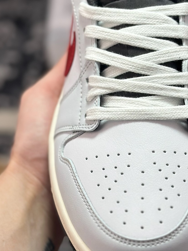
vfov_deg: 22.2
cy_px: 105
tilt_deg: -56.6
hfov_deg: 16.7
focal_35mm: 88
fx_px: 637
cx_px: 127
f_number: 1.78
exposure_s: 1/1695
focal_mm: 6.86
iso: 80
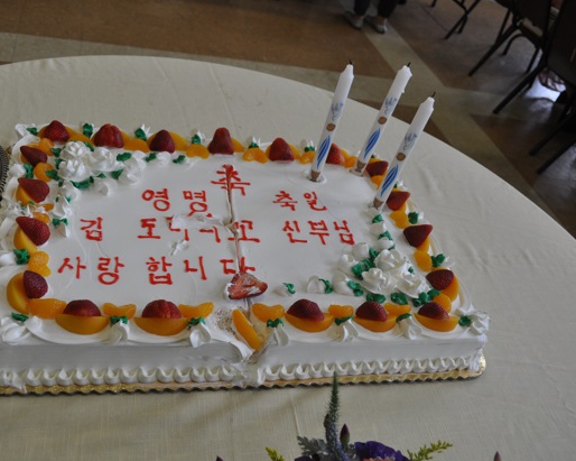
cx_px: 243
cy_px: 236
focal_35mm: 35
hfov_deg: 51.3
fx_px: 597
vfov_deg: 42.2
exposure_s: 1/100
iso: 400
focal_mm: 20
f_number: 5
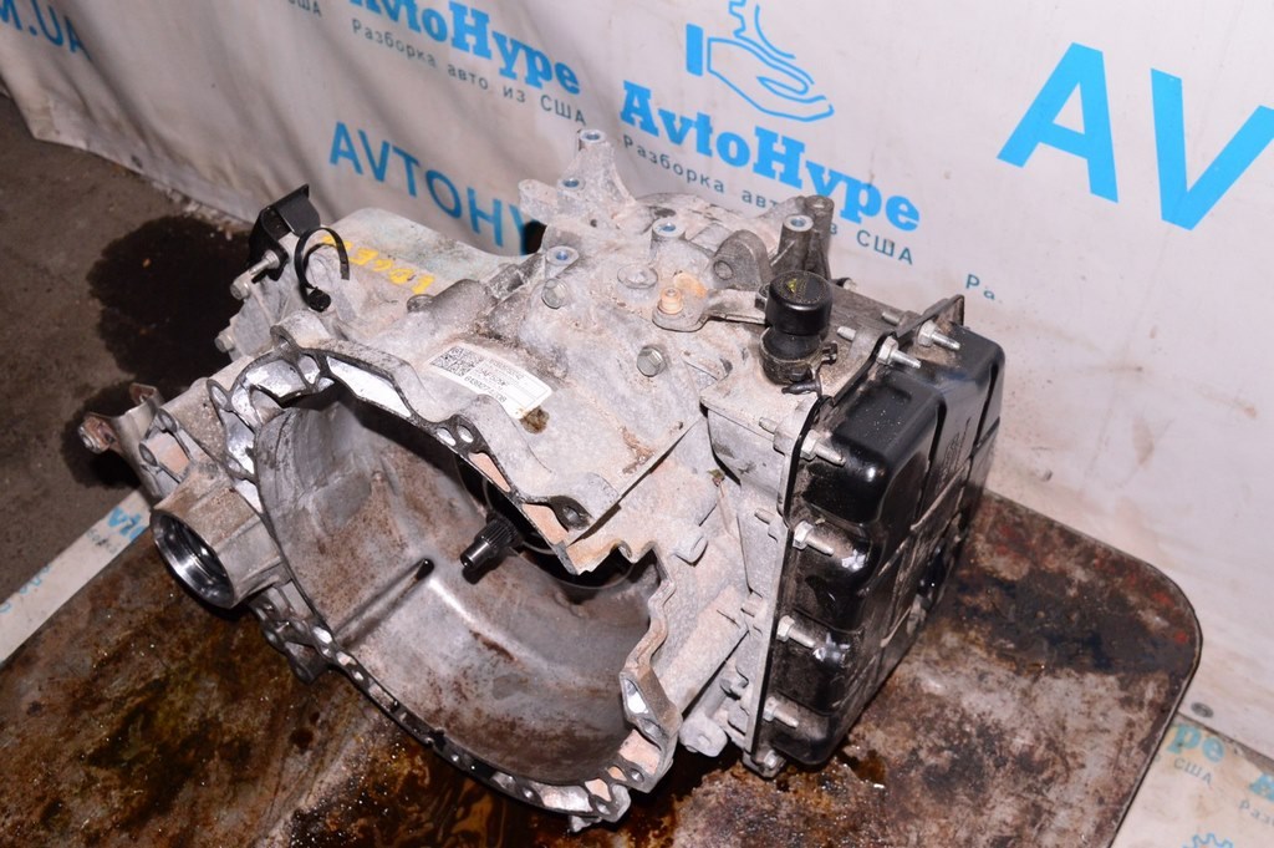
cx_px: 637
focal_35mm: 39
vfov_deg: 34.2
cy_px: 424
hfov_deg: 49.6
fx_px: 1379
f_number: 8
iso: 1600
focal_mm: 26
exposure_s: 1/125
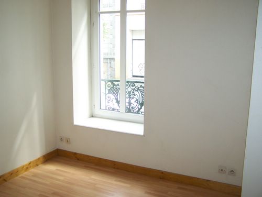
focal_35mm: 38
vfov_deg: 37.8
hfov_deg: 48.9
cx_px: 131
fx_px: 288
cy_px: 98
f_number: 2.8
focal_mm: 6.3
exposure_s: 1/100
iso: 160
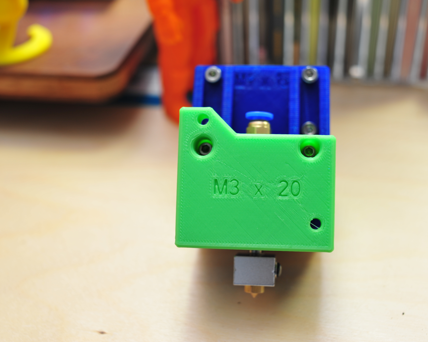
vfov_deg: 37.3
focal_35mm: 40
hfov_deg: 45.8
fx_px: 507
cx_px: 219
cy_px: 170
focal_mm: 35
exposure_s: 1/60
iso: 200
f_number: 4
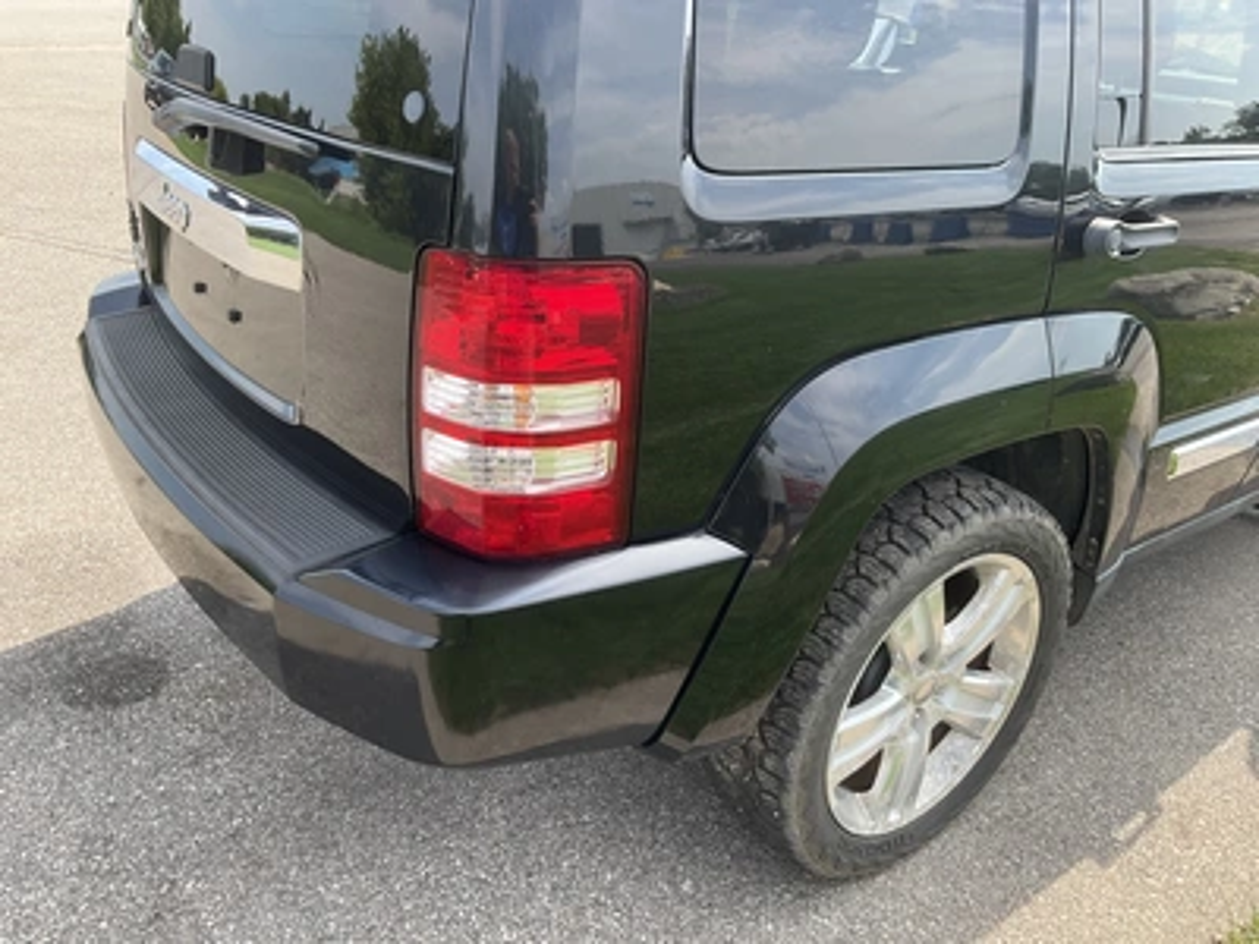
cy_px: 472
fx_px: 1055
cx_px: 630
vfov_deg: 48.2
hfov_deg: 61.7
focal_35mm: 29
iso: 25
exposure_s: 1/365
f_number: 1.8
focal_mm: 3
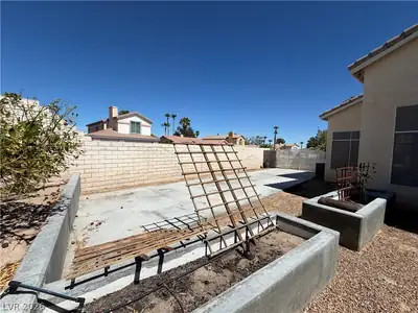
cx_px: 209
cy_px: 156
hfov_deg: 102.1
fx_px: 169
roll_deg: -2.1
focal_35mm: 14
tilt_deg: -3.6
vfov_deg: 85.7
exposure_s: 1/1534
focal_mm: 2.22
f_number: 2.2
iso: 20
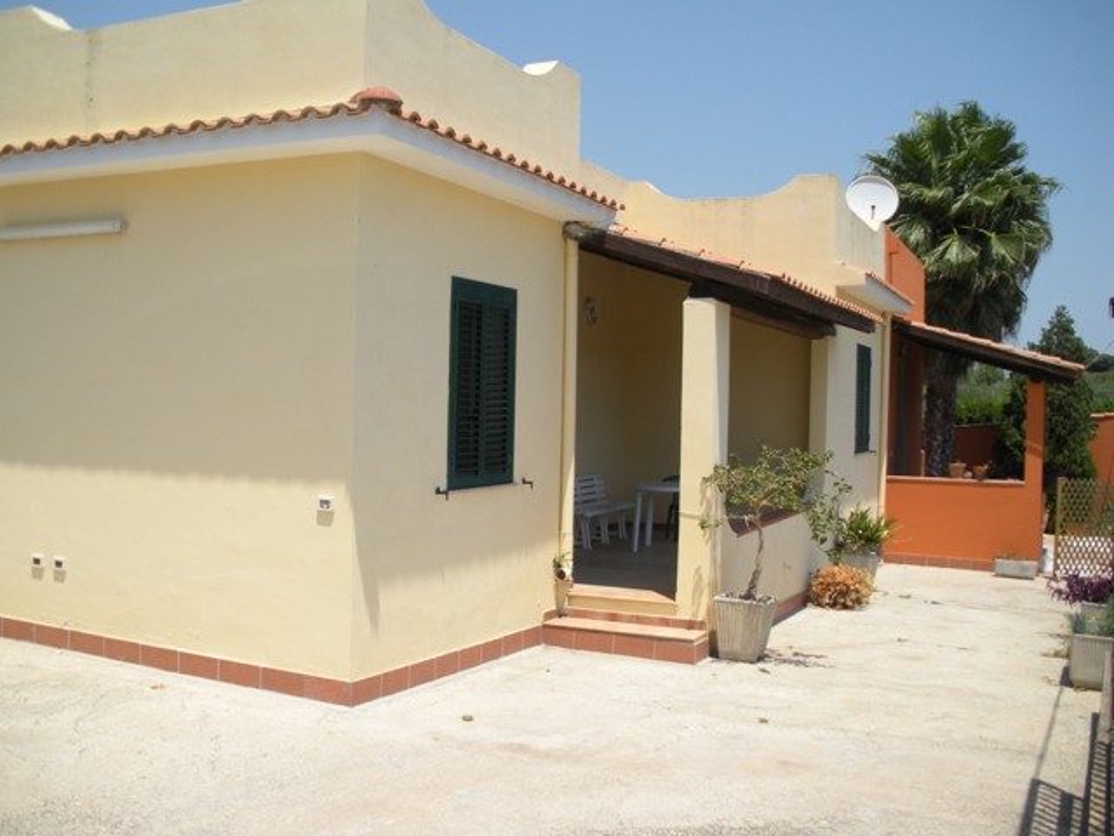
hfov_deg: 51.4
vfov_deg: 39.7
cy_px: 418
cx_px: 557
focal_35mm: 36
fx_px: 1159
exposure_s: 1/1000
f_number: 3.5
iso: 88
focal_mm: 6.3
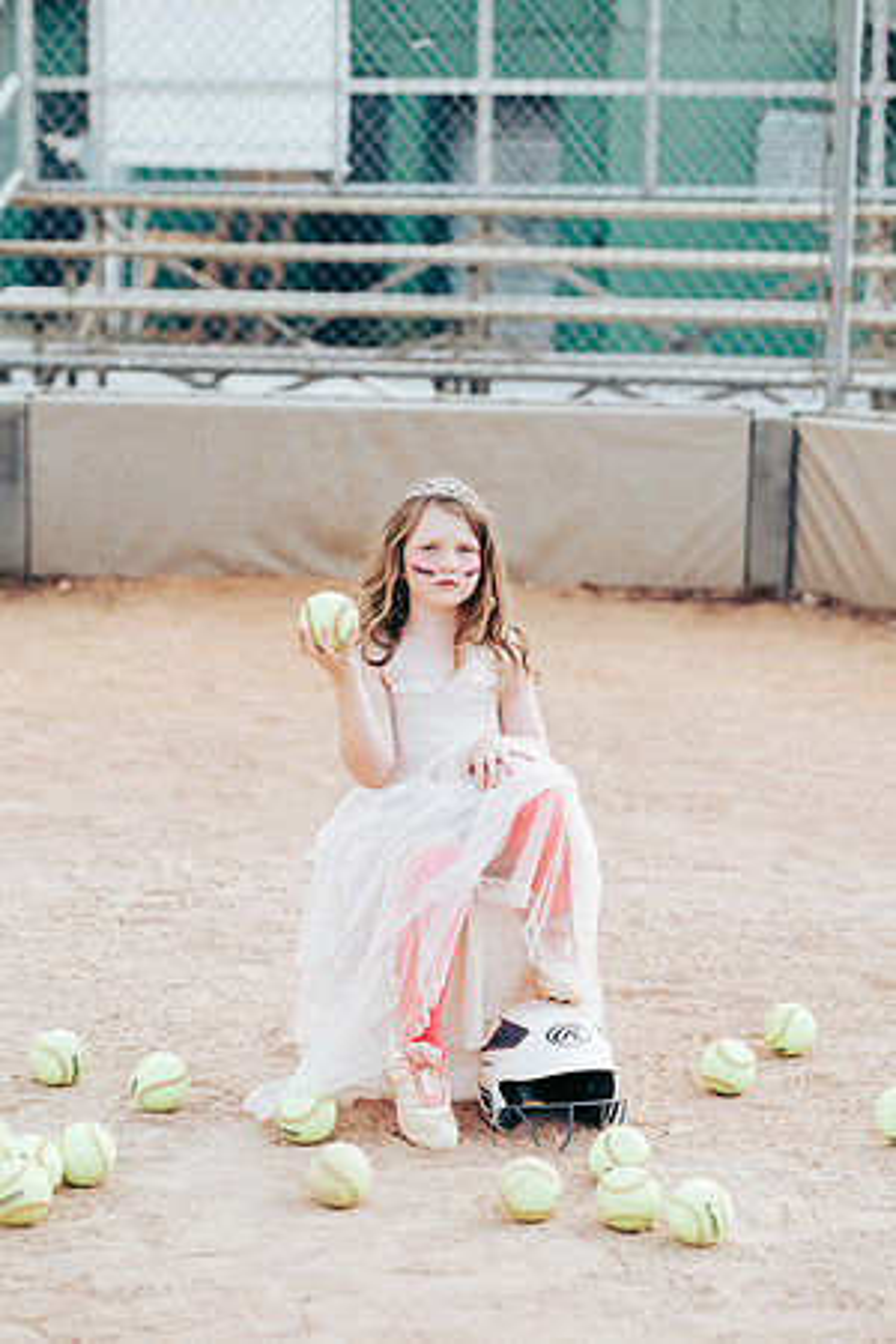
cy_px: 672
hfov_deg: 16.1
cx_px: 448
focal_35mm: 85
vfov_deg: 23.9
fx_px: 3173
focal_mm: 85
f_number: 2.8
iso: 160
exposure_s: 1/500
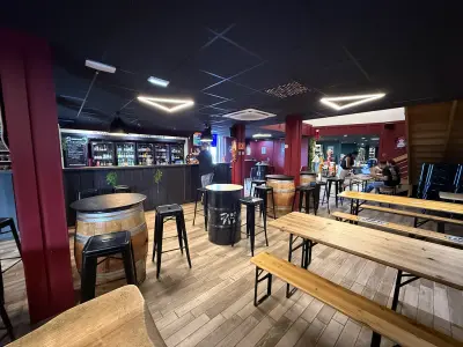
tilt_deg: -6.3
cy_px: 174
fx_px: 187
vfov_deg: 85.7
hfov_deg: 102.1
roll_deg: -1.1
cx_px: 232
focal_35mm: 14
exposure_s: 1/33
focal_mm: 2.22
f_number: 2.2
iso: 1000
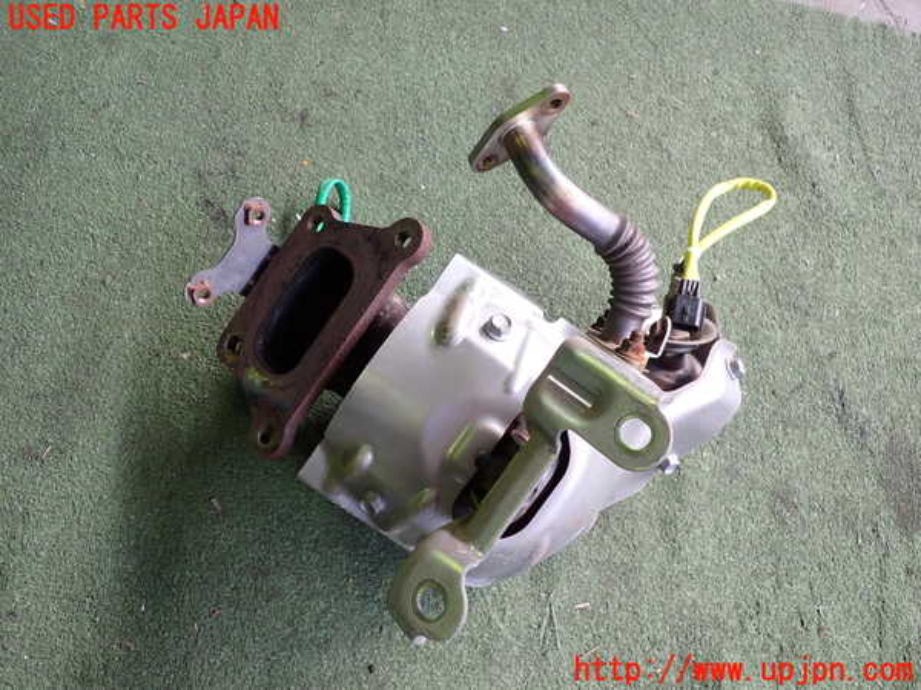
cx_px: 460
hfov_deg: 60.0
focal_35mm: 30
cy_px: 345
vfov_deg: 46.8
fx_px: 798
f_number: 2.3
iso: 200
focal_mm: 5.4
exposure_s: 1/60
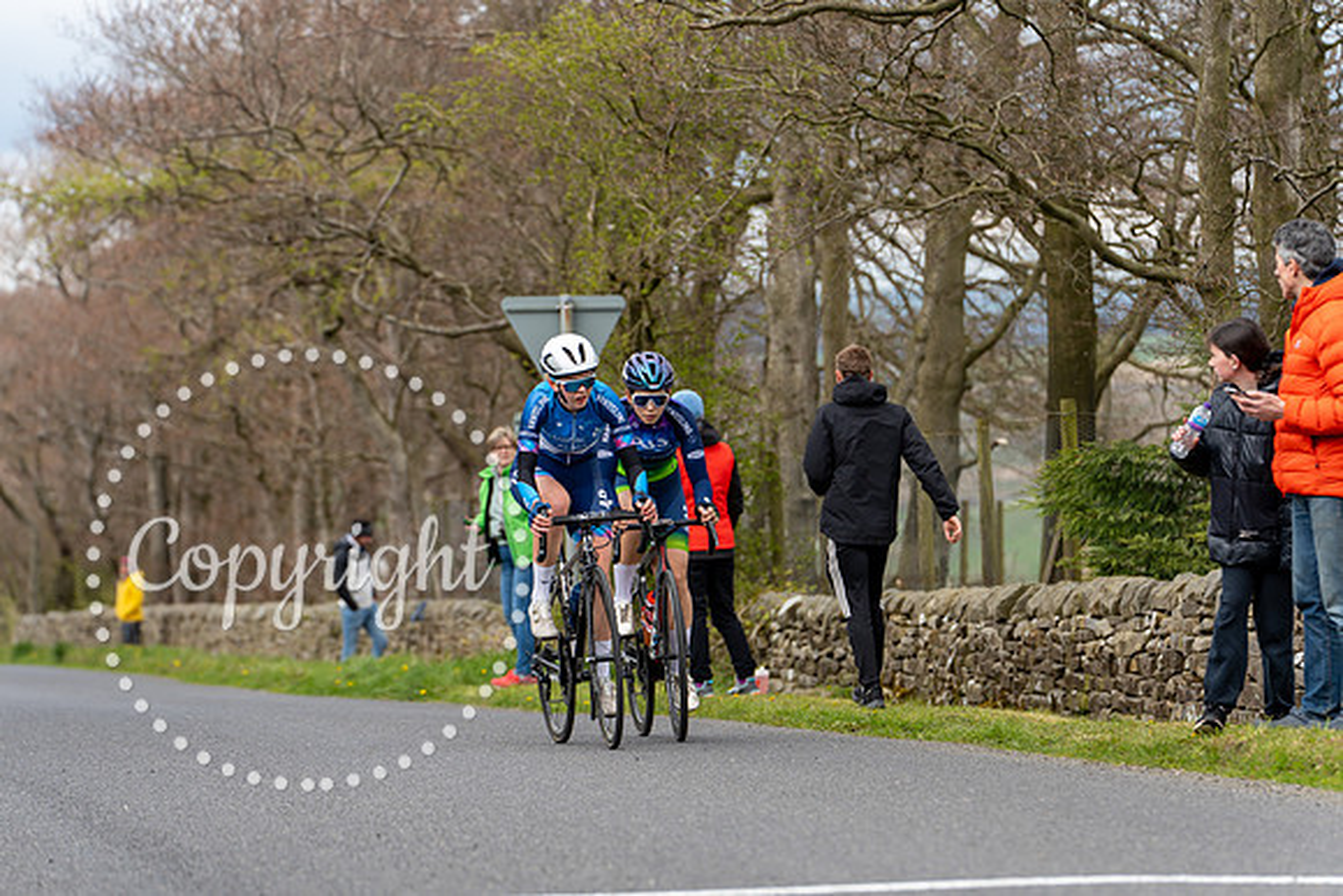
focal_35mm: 147
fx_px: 5485
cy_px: 448
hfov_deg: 14.0
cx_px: 672
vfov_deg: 9.3
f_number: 4
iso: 200
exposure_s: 1/640
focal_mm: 147
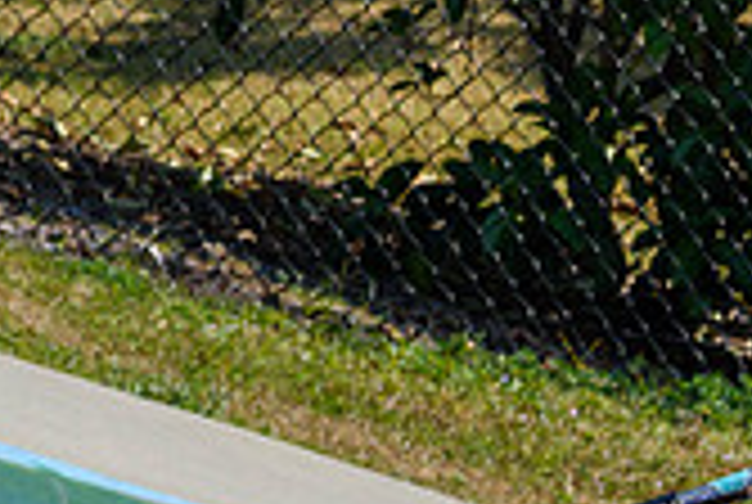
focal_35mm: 702
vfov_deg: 2.0
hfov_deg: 2.9
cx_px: 919
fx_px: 14690
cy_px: 668
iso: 200
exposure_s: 1/1000
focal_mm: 135
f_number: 8
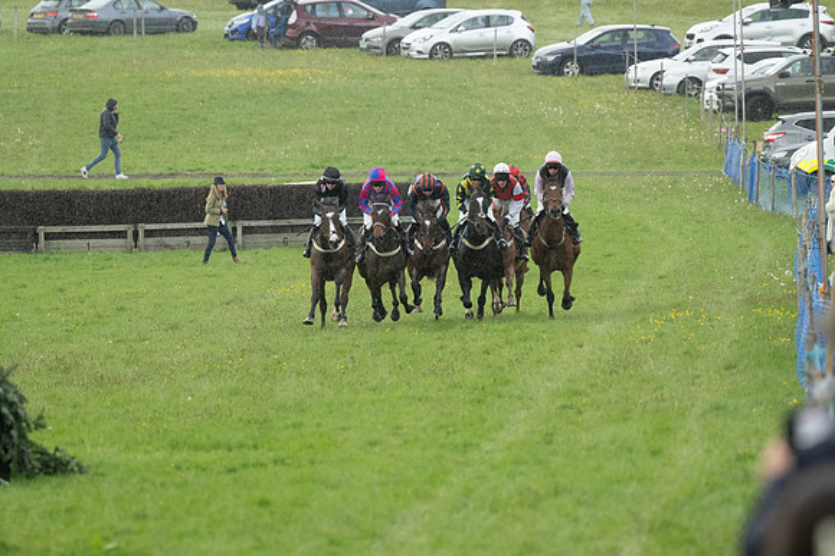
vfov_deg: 3.7
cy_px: 278
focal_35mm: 375
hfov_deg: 5.5
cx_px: 418
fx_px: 8693
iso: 2000
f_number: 4
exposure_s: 1/1000
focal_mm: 250
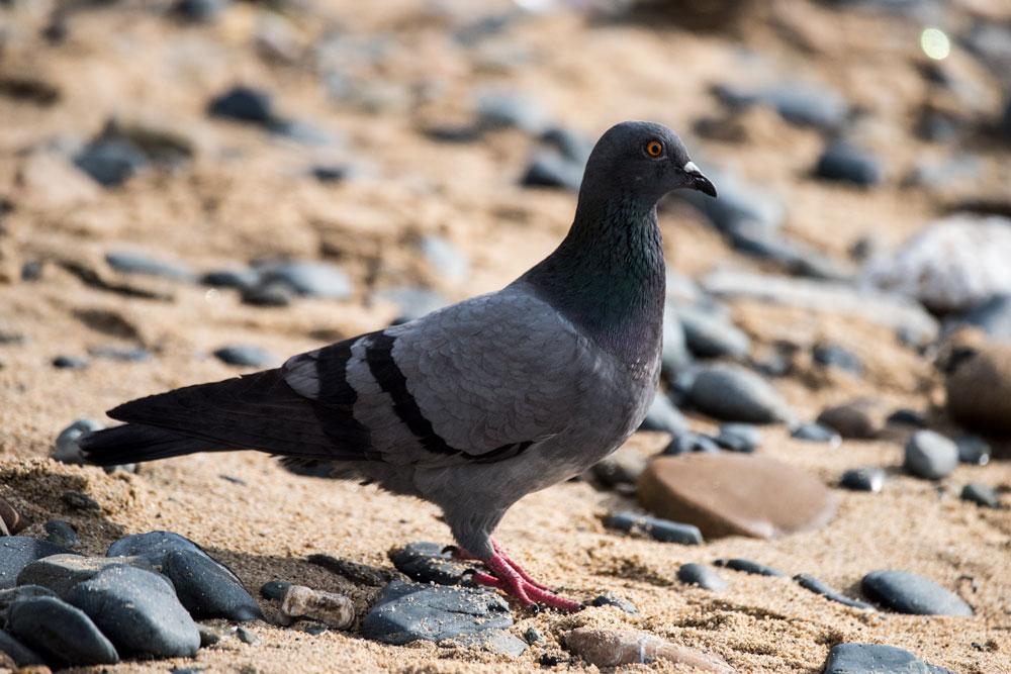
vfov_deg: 2.3
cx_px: 506
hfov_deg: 3.4
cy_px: 337
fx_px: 16851
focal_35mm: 600
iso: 800
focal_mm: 600
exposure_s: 1/5000
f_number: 6.3
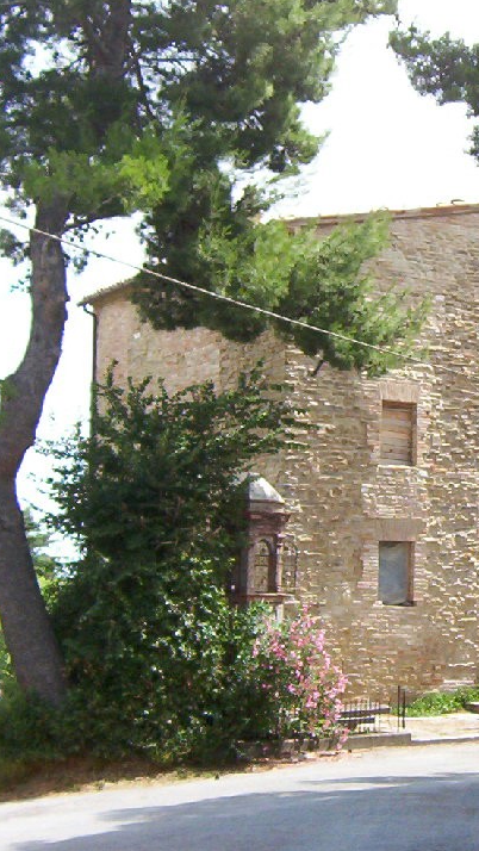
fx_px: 1467
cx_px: 541
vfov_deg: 32.3
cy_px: 353
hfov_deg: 17.8
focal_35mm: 65
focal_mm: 5.54
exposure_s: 1/815
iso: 100
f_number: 2.76
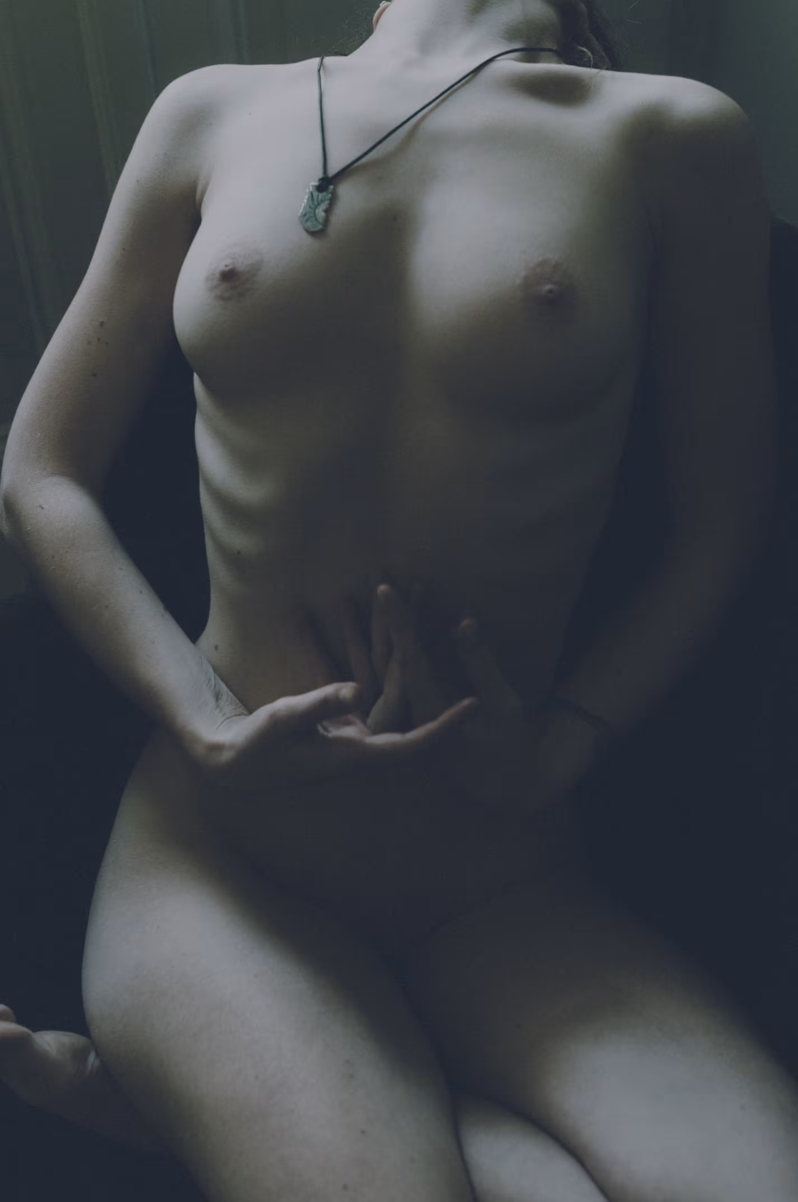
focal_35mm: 52
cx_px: 399
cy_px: 601
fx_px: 1750
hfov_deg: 25.7
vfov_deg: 37.9
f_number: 3.5
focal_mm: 35
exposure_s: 1/50
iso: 320
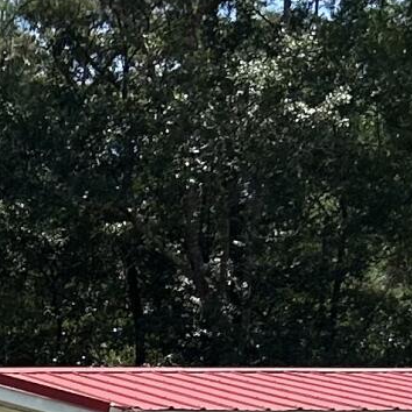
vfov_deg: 8.7
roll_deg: +0.2
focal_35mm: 195
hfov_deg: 8.4
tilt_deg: +0.4
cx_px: -493
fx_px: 2626
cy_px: 704
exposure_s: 1/4274
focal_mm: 5.7
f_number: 1.5
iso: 50
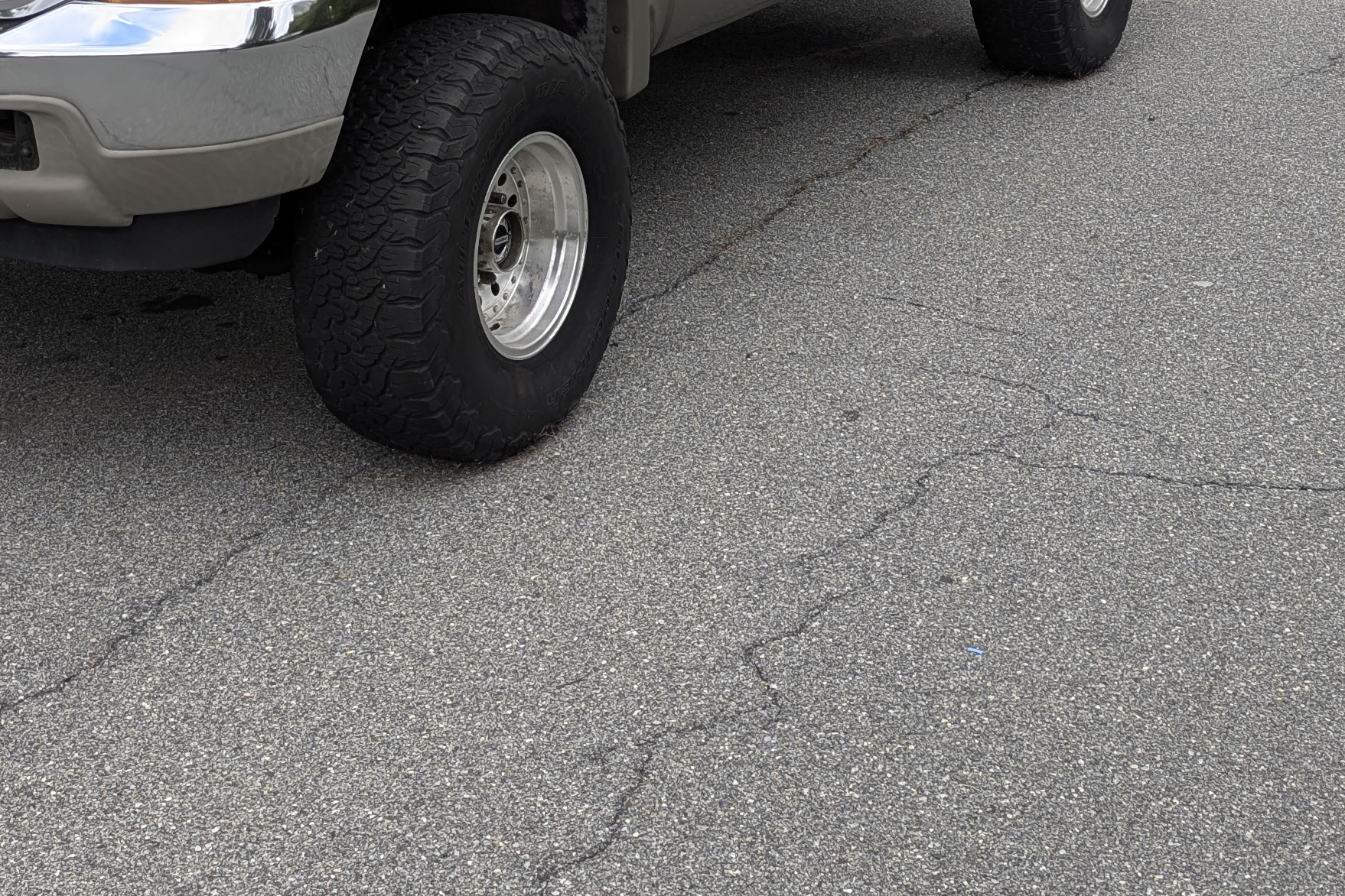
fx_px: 2167
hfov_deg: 34.3
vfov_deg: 22.4
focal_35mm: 58
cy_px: -24
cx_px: 501
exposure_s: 1/203
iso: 38
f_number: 1.85
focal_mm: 6.81
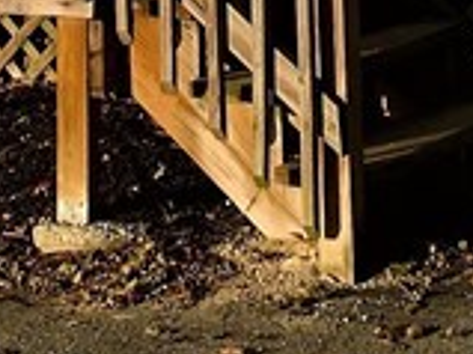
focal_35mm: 187
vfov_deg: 7.1
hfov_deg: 10.6
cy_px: -690
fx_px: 2553
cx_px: 199
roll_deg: -0.3
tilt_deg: +9.6
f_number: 2.2
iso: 25
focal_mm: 4.15
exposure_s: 1/864
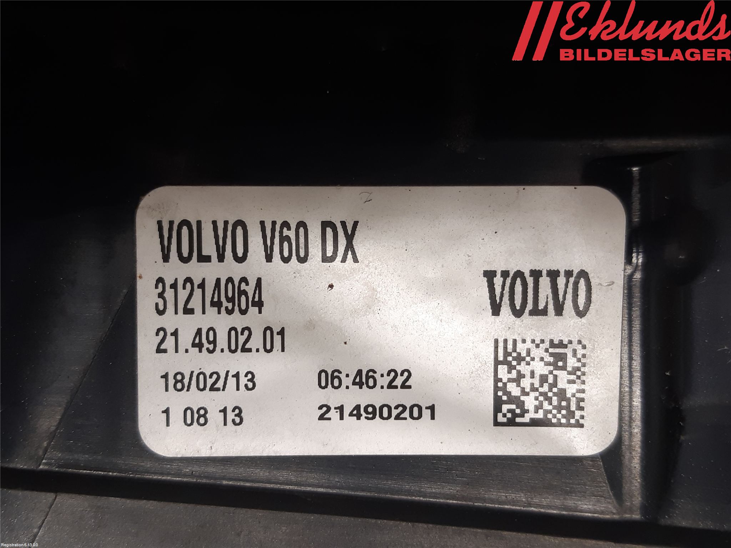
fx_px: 549
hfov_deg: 67.3
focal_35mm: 26
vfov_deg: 53.1
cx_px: 366
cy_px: 274
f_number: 1.7
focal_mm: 3.93
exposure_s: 1/50
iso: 80
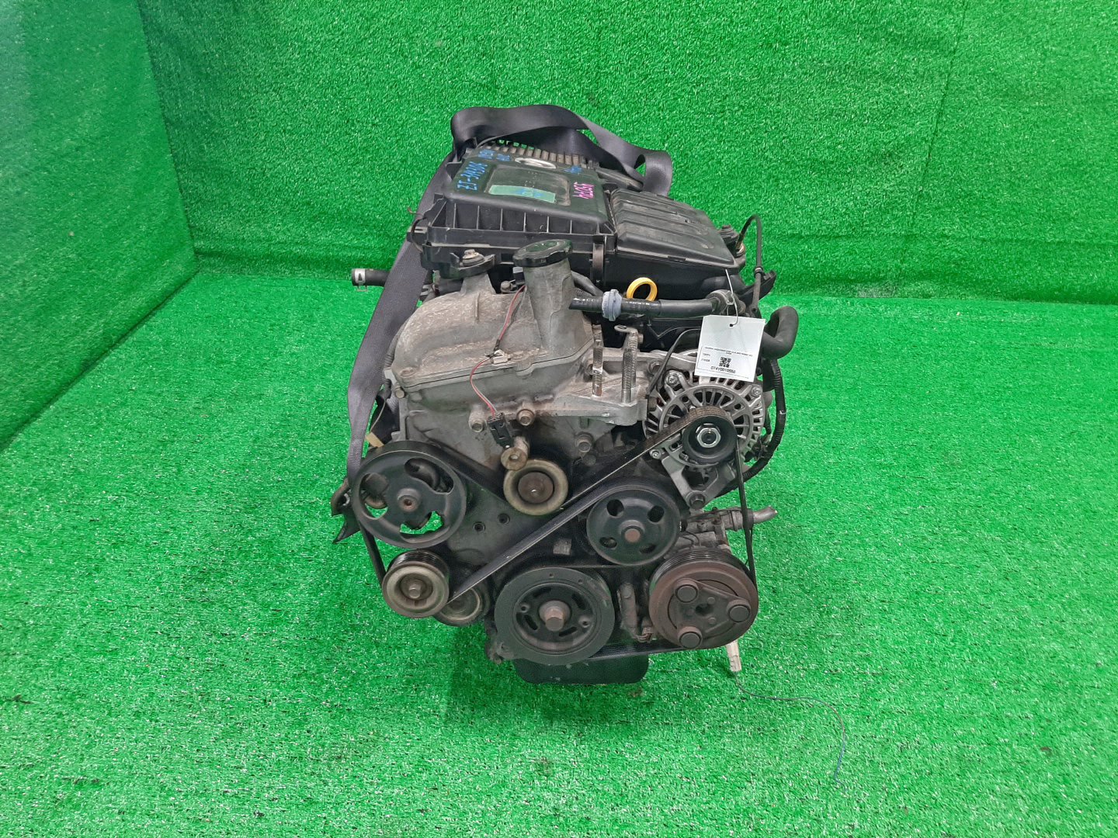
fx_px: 840
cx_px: 559
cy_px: 419
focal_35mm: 26
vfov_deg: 53.1
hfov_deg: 67.3
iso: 145
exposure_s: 1/50
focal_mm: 3.93
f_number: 1.7
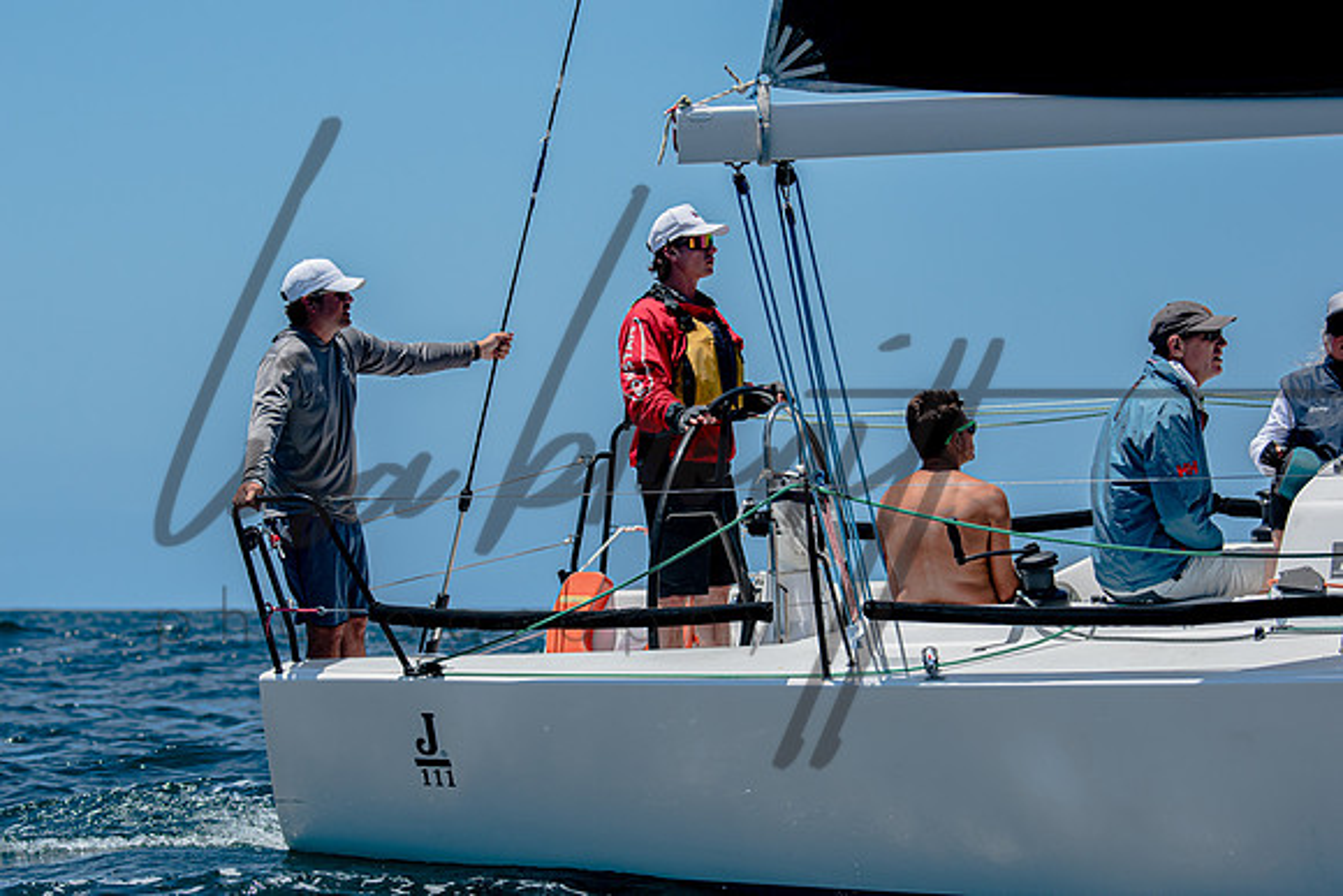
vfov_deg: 6.8
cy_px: 448
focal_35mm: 202
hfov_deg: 10.2
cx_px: 672
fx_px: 7556
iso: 200
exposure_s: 1/1600
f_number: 5
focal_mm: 135
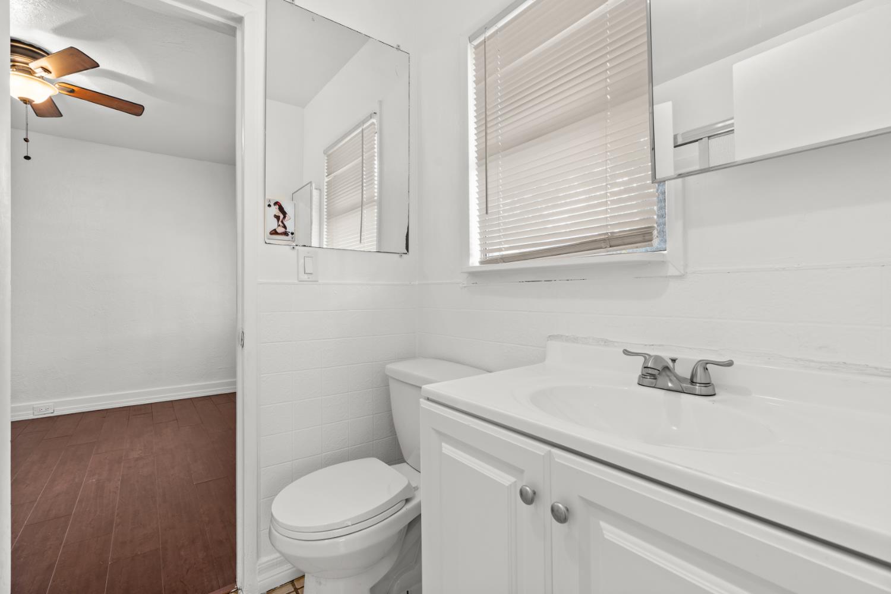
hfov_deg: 96.7
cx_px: 446
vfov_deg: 73.7
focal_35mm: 16
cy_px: 297
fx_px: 396
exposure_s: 1/1.25
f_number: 8
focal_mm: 16
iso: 100
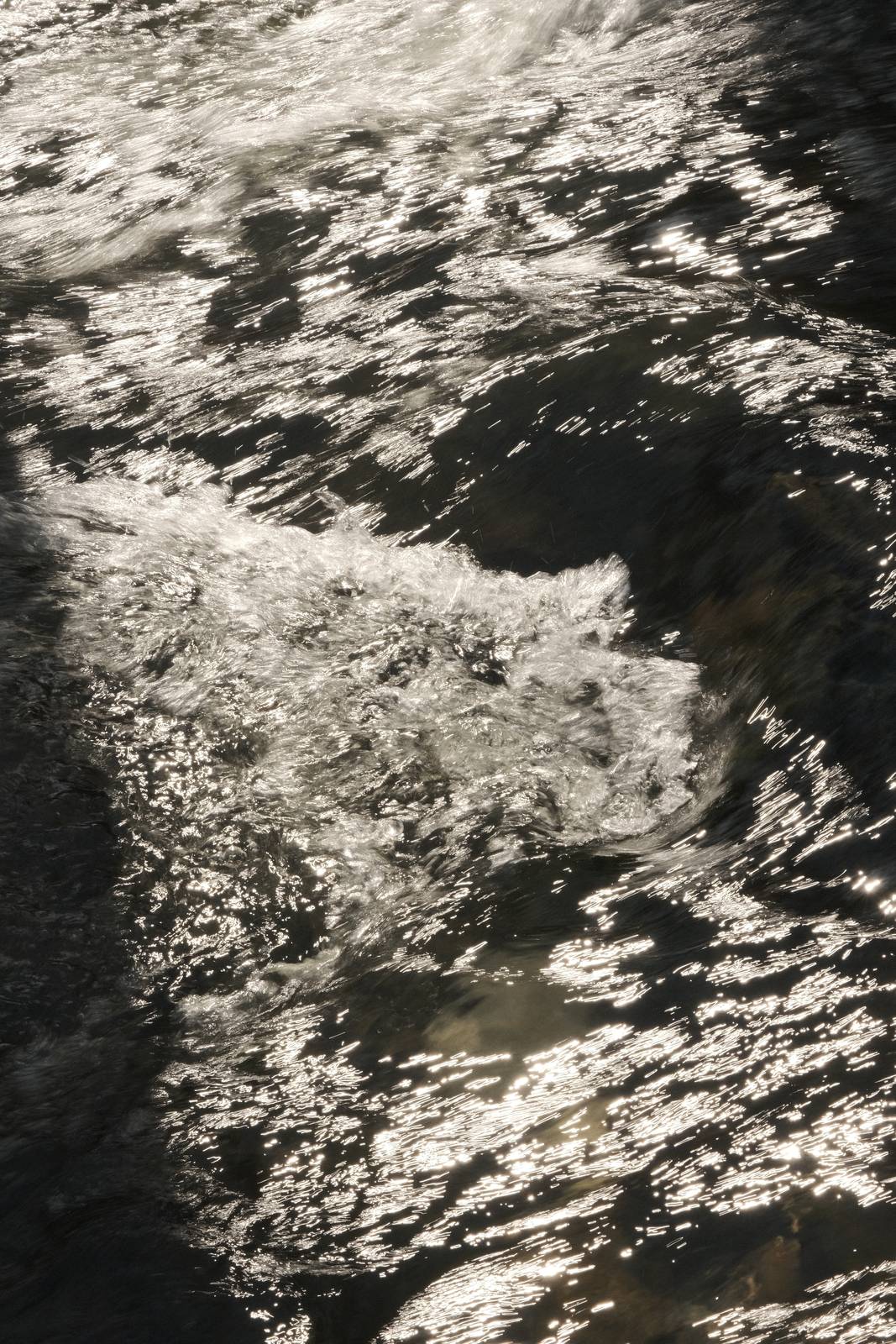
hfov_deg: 15.5
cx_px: 448
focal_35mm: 88
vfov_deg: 23.1
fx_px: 3284
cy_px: 672
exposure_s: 1/70
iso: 640
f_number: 22
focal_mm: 58.6
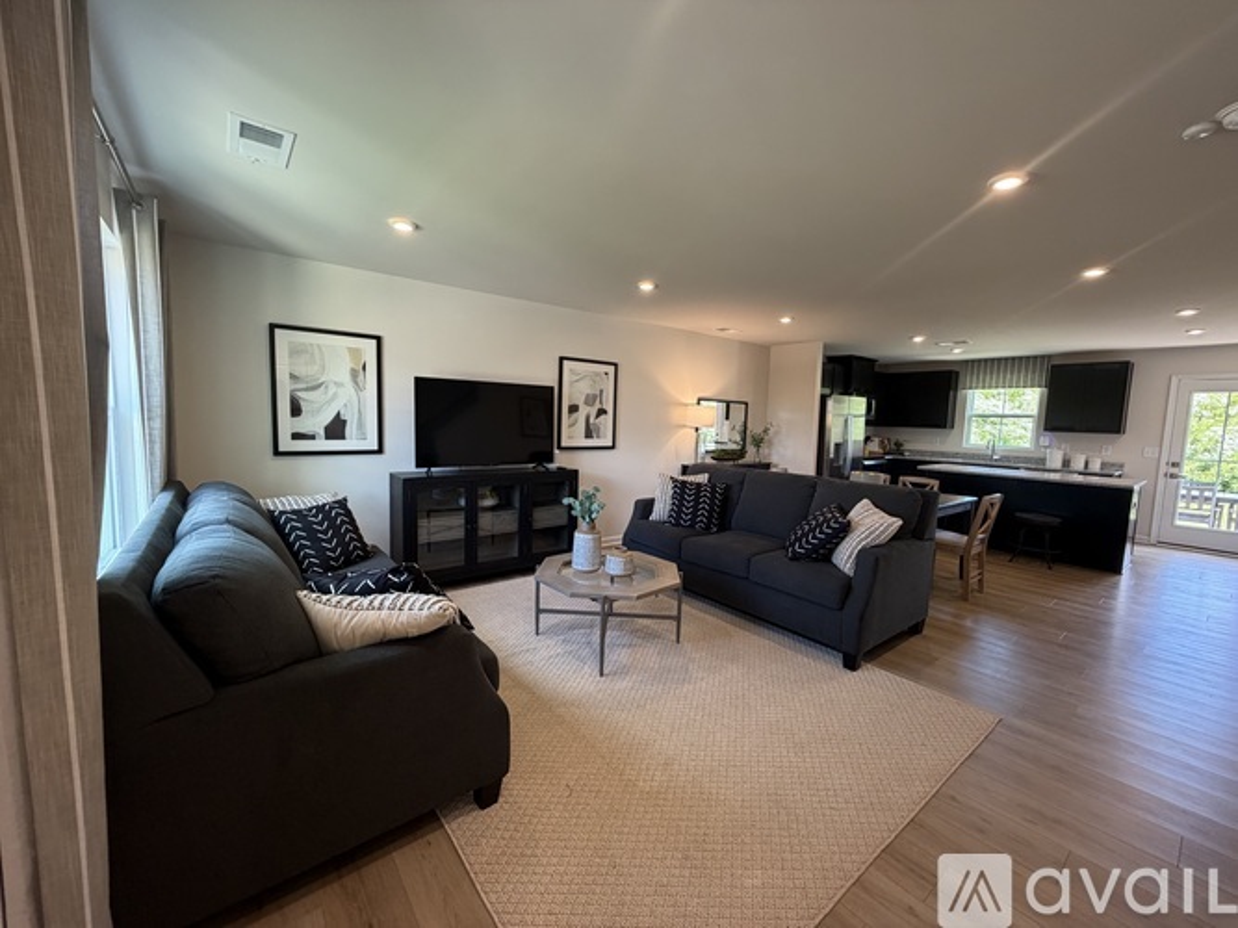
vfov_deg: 85.7
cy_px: 464
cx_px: 619
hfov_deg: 102.1
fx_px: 501
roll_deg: -0.7
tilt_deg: -6.3
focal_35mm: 14
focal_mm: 2.22
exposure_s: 1/120
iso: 200
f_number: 2.2
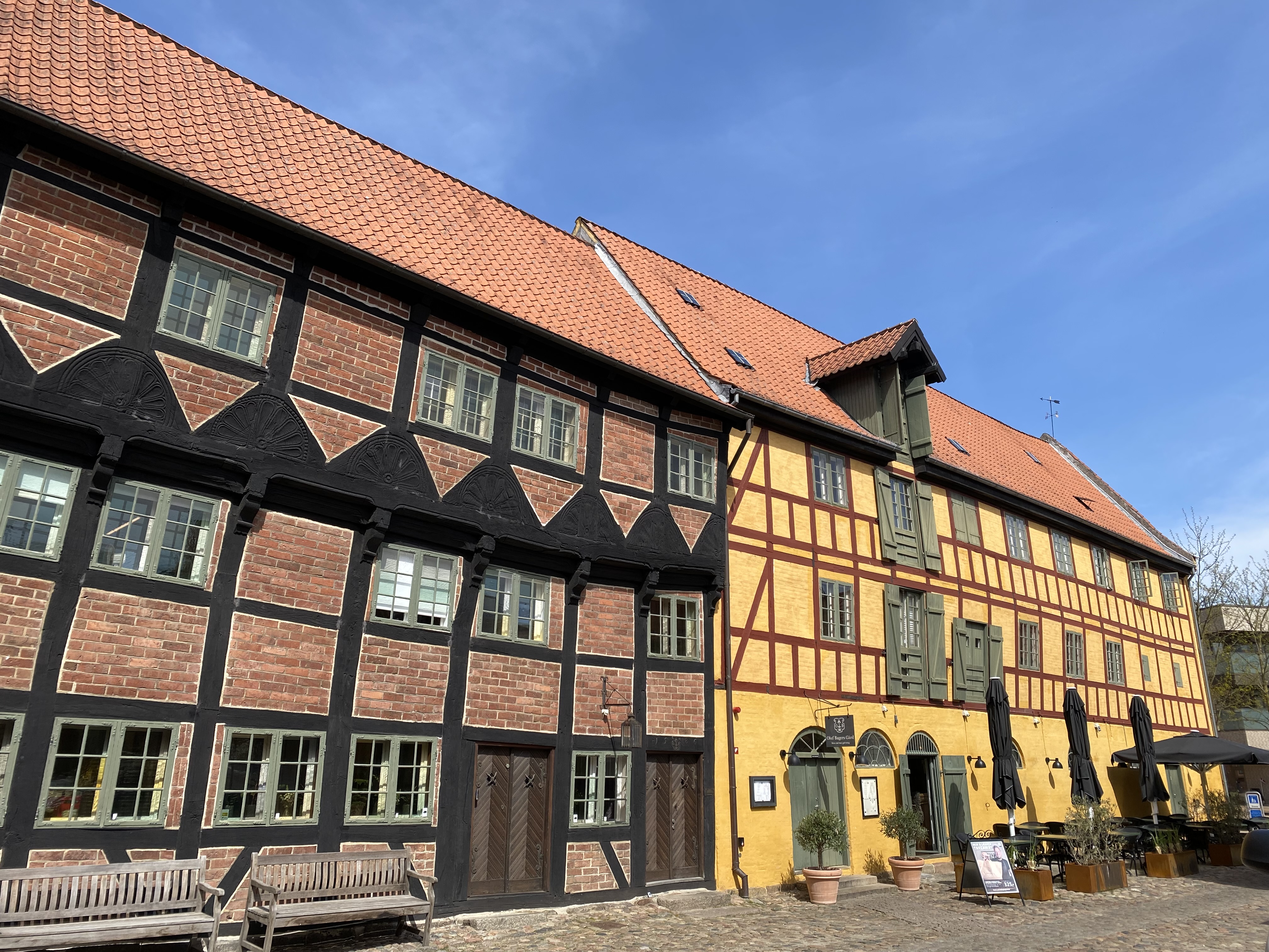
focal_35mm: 26
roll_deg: -0.2
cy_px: 476
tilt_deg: +17.7
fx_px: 953
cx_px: 634
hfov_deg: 67.3
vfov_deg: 53.1
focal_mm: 4.25
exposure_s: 1/2315
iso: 32
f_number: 1.8
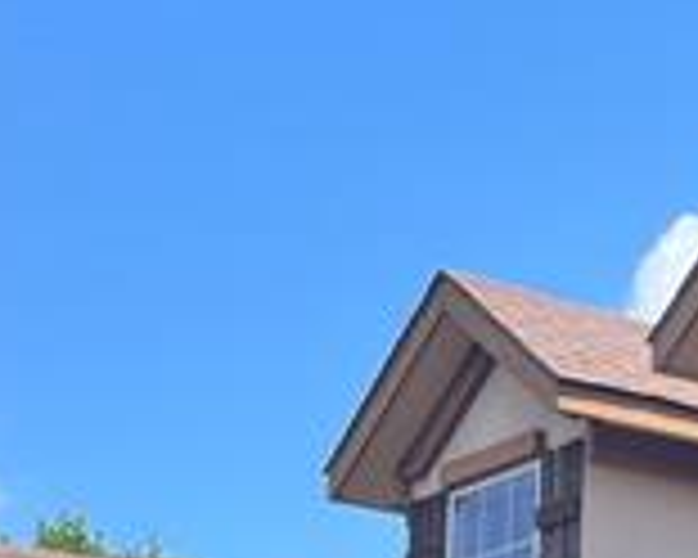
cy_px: 918
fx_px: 3471
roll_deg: -0.9
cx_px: 1315
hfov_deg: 10.7
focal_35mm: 168
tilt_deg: +6.9
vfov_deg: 8.9
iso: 50
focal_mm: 5.1
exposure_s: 1/1458
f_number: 1.6
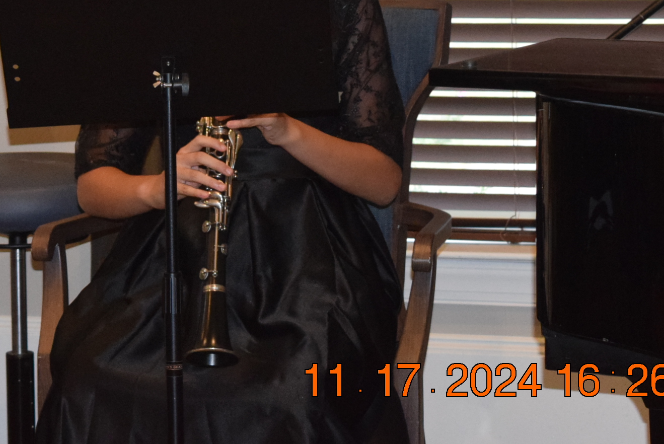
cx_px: 60
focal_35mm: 187
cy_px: -49
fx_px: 3455
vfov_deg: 7.3
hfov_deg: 10.9
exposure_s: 1/60
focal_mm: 55
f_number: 5.6
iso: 2500
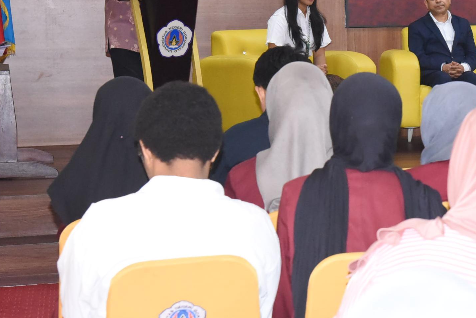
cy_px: 51
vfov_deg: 12.2
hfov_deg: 17.9
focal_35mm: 112
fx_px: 1481
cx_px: 450
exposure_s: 1/200
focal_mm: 58
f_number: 6.3
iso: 6400
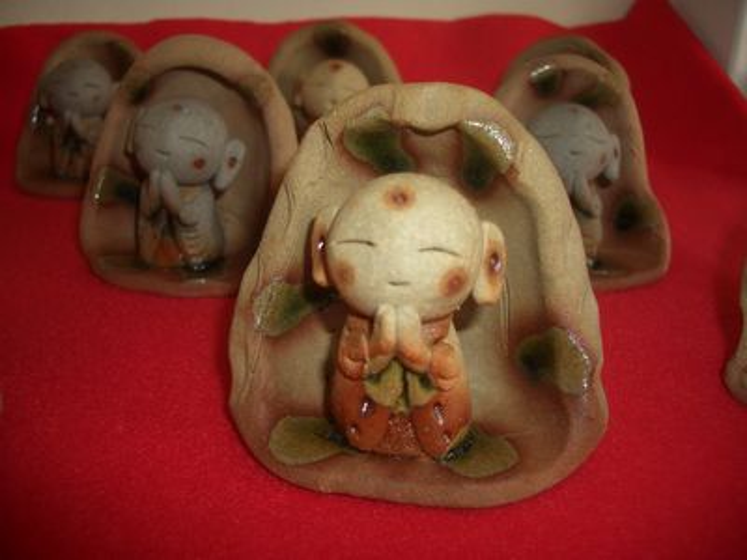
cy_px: 280
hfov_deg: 52.6
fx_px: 755
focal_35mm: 35
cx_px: 374
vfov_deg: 40.7
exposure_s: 1/60
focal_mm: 5.8
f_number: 2.6
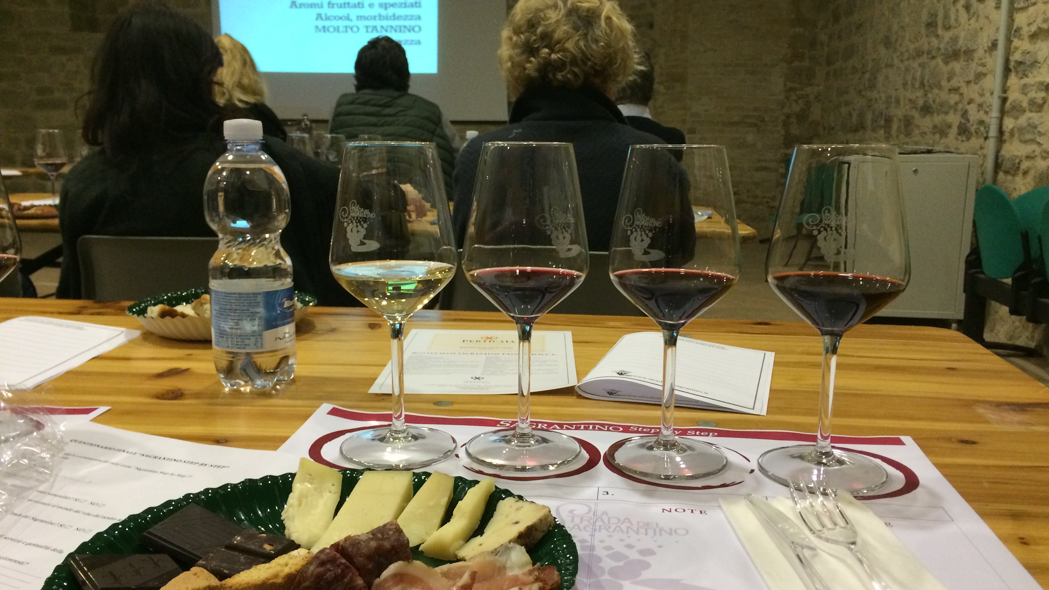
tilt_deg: -9.8
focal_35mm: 32
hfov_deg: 61.0
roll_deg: +1.4
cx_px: 531
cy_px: 300
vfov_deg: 36.7
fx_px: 890
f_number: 2.2
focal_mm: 4.15
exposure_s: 1/33
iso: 250
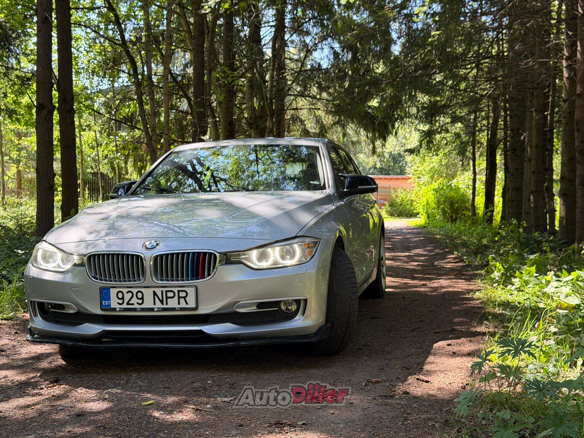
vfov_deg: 30.3
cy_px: 219
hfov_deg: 39.7
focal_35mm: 48
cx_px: 292
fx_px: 810
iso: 80
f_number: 1.78
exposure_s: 1/252
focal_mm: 6.76
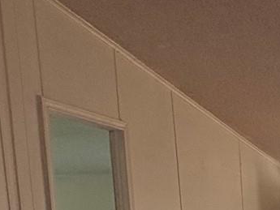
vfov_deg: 16.4
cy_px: 306
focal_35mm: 83
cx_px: 524
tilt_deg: -6.3
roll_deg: +1.0
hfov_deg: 18.0
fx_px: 672
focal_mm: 2.22
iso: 64
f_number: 2.2
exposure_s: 1/109
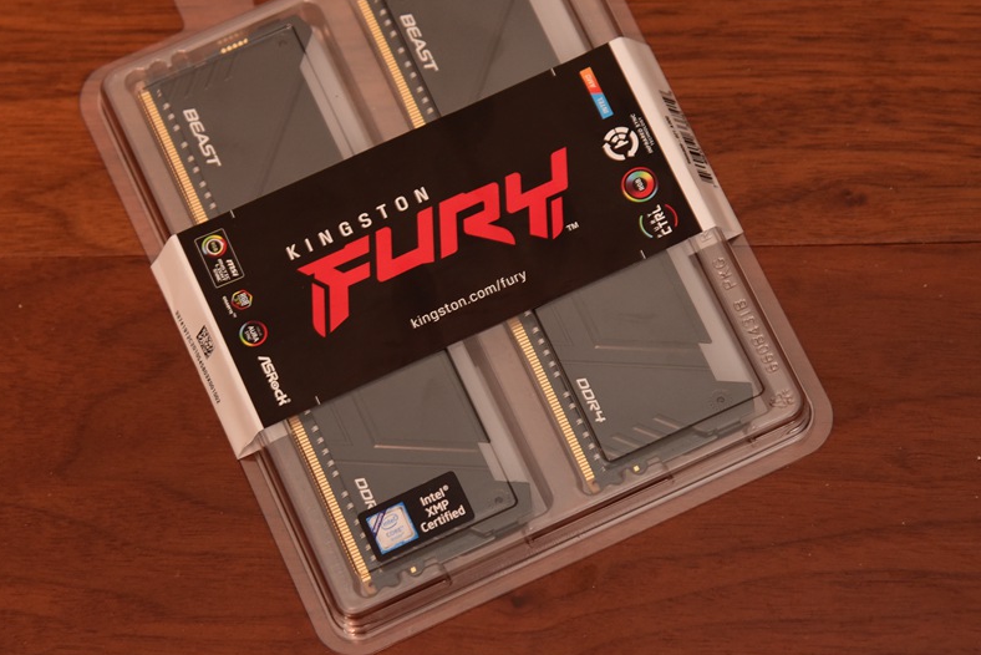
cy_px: 276
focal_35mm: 156
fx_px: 4252
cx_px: 483
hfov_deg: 13.2
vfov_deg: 8.8
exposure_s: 1/60
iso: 1600
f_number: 5.6
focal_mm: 120
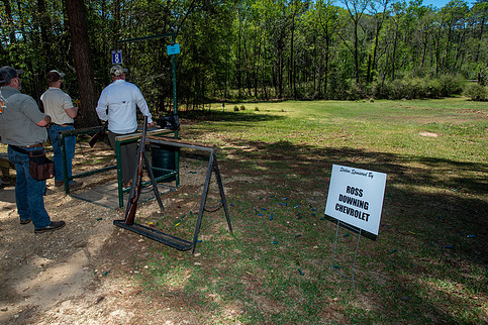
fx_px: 325
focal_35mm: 24
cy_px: 153
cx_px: 206
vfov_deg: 53.1
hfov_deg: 73.3
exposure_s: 1/250
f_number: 7.1
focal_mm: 20
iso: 80
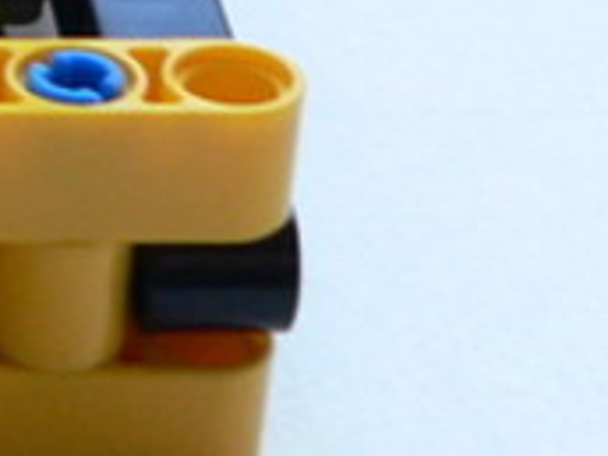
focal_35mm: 188
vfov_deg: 7.7
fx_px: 3302
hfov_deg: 9.8
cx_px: -619
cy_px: -242
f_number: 2.8
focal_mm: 6
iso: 200
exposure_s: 1/15
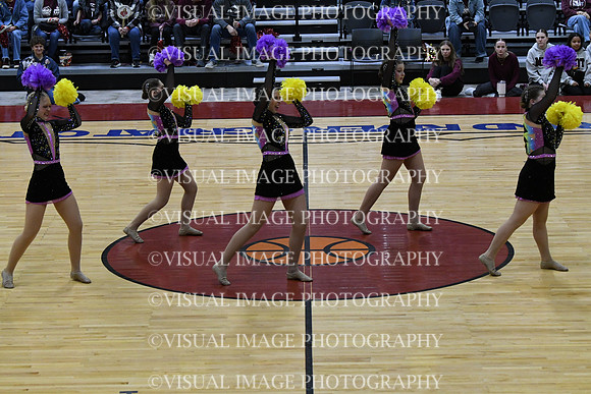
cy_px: 197
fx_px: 1970
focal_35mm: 120
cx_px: 296
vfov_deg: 11.4
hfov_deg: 17.1
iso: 4000
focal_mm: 80
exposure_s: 1/500
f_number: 4
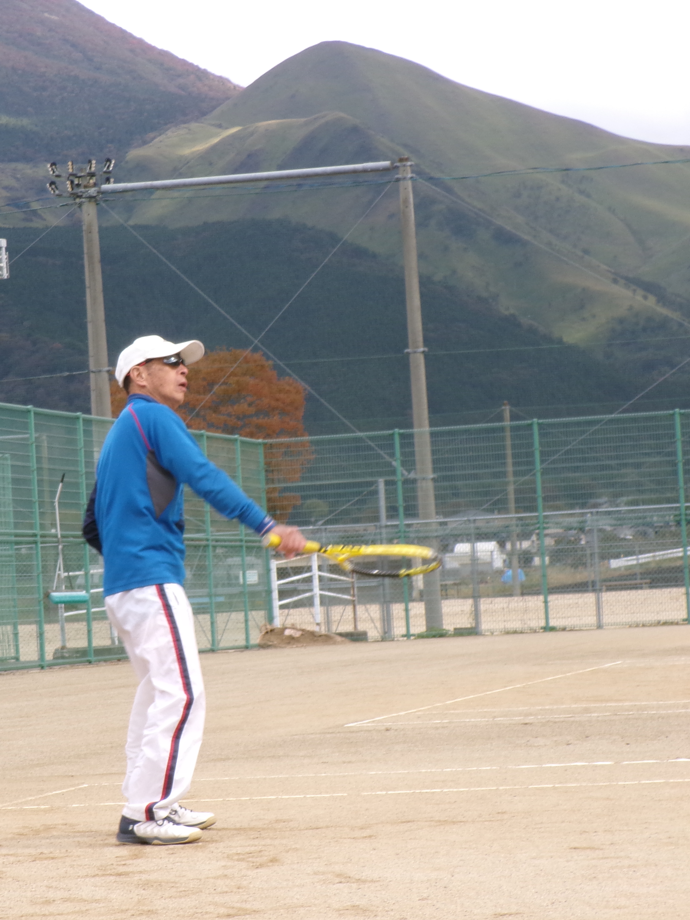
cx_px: 213
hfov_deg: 9.6
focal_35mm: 154
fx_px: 4093
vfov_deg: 12.8
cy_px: 462
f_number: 6.2
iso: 100
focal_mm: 20.6
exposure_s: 1/140
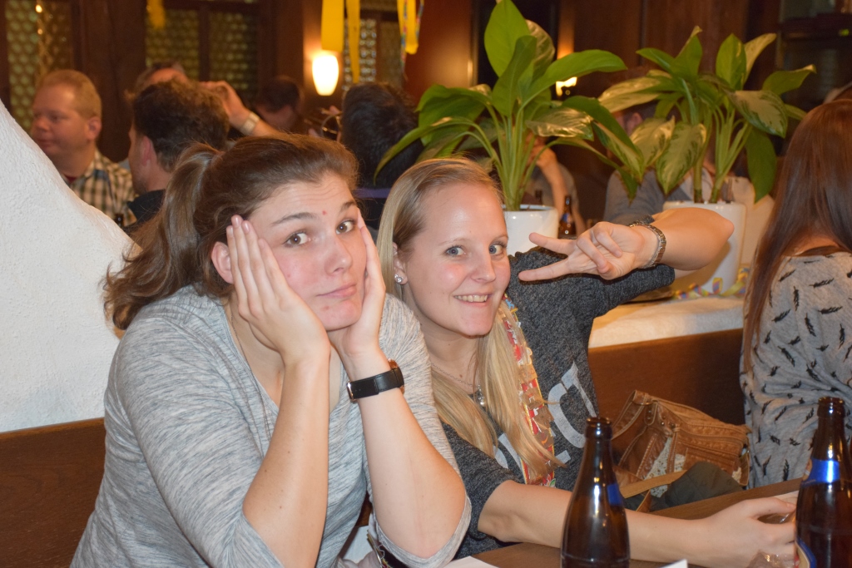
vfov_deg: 21.6
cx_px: 426
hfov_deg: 31.9
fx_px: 1491
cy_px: 284
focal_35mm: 63
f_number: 4.5
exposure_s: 1/60
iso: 3200
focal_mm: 42
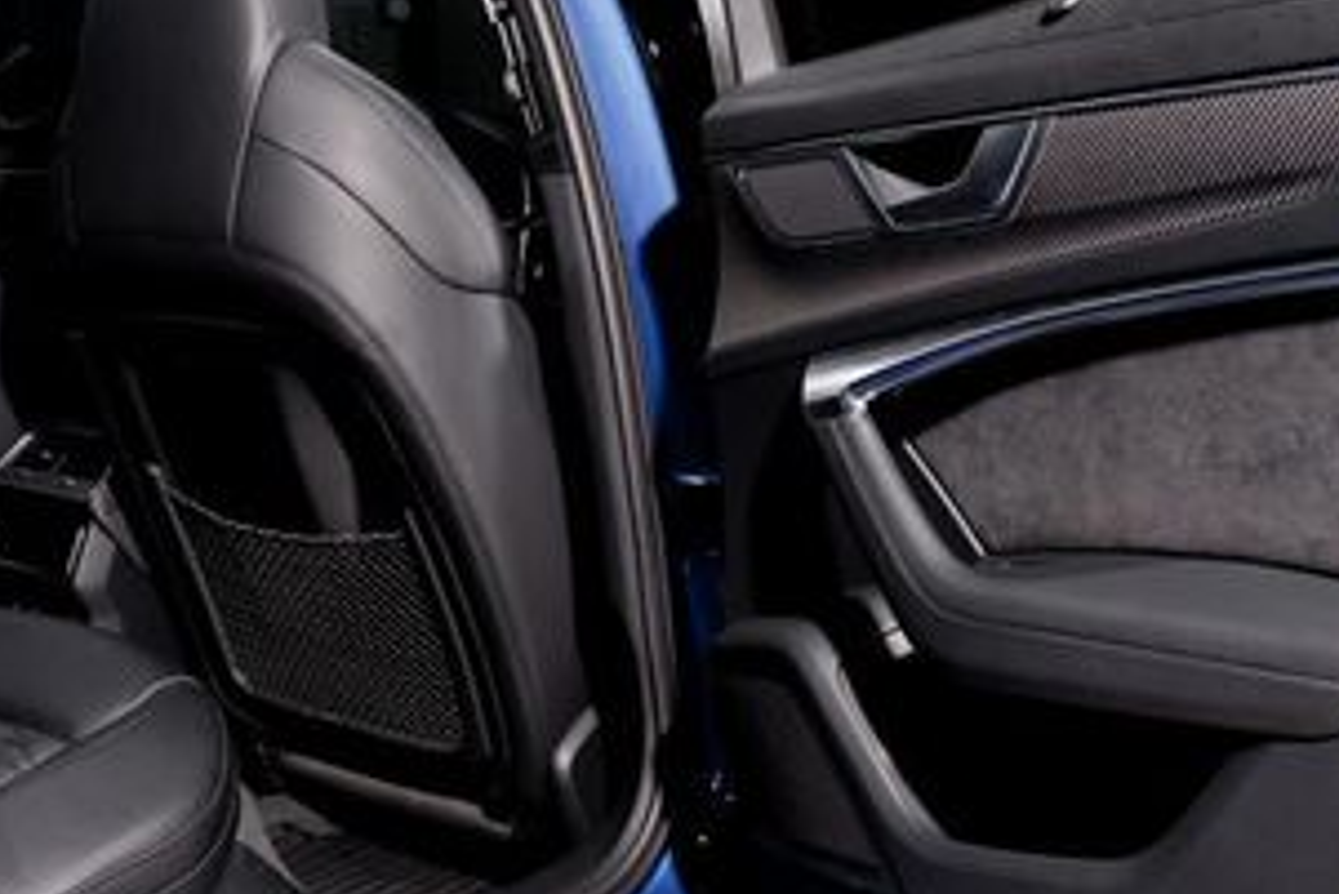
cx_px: 690
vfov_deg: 26.5
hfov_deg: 38.9
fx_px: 1898
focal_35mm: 51
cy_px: 367
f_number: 8
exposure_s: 1/160
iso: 250
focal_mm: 24
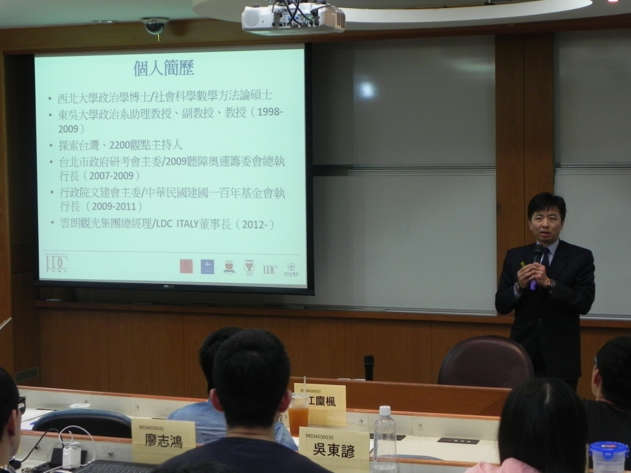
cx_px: 316
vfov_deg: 19.6
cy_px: 236
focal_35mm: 75
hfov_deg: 26.0
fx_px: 1367
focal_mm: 13.4
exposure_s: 1/30
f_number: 4
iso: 239
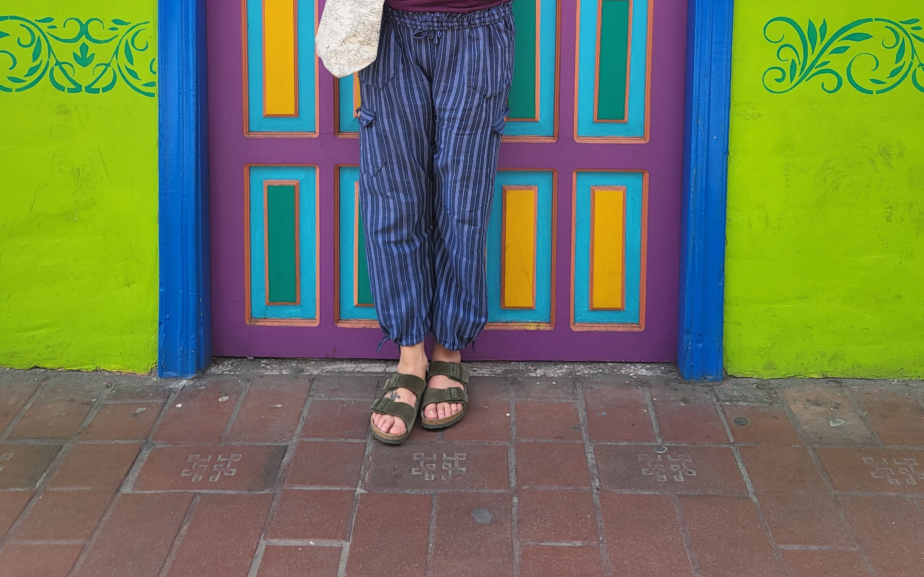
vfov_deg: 29.6
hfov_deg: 50.4
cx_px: 451
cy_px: -53
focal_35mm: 39
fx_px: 982
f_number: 1.8
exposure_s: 1/282
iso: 40
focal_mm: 5.4
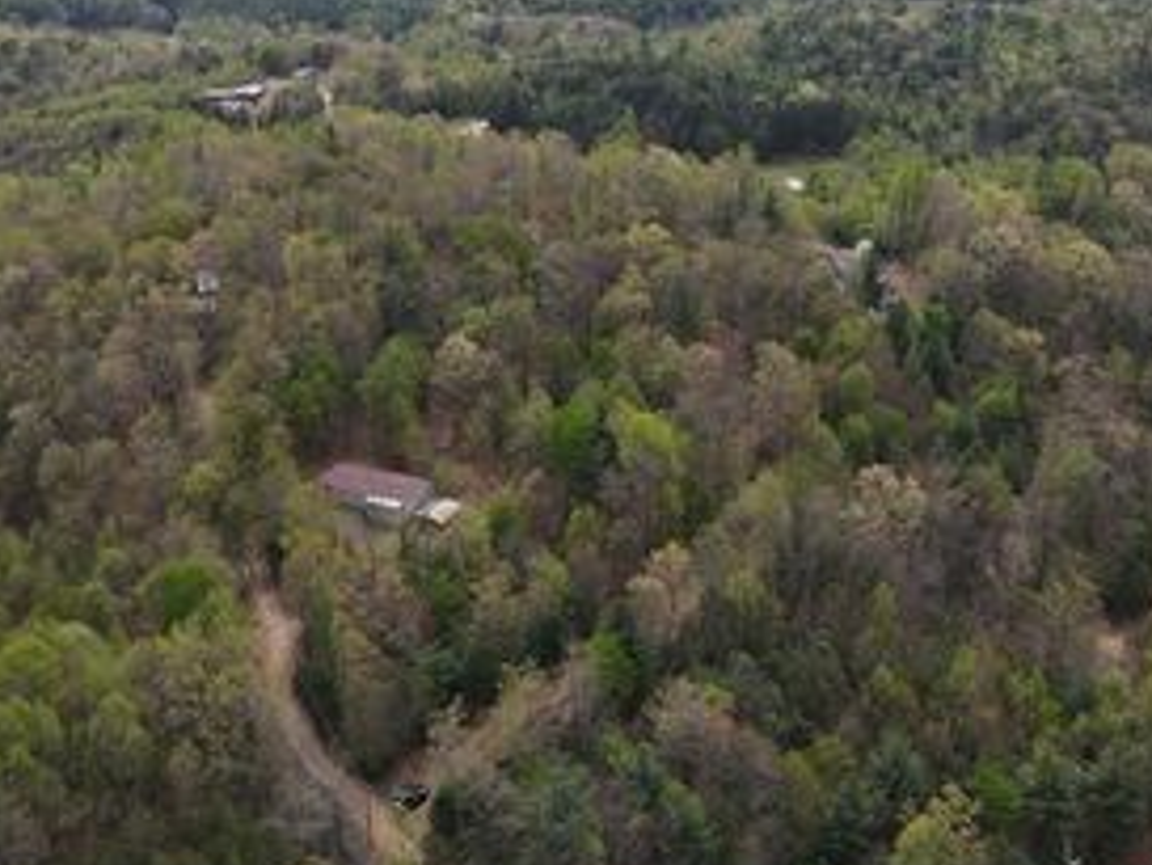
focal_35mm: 44
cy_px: 293
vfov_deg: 32.6
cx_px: 612
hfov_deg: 42.9
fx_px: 1465
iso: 110
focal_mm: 4.5
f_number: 2.8
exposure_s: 1/640
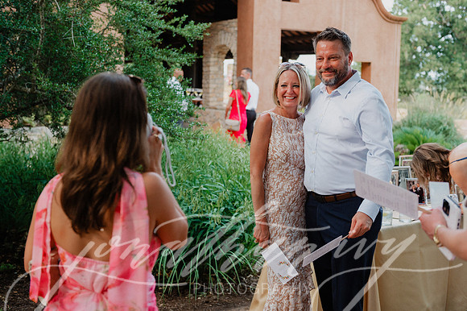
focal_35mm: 50
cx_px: 234
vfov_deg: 27.0
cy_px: 156
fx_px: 648
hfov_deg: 39.6
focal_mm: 50
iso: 720
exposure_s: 1/1000
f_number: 3.5
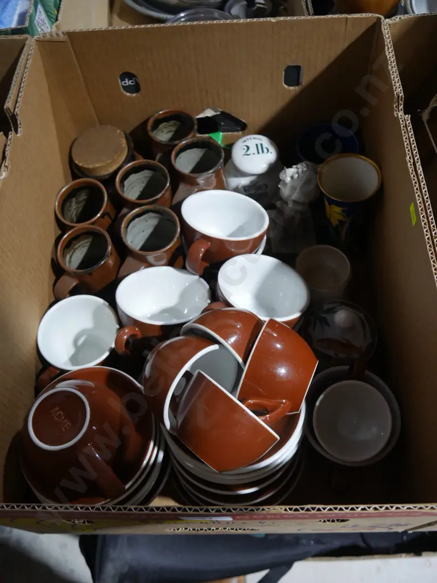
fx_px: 539
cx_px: 218
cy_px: 292
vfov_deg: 56.8
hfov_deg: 44.2
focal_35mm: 32
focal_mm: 16
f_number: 3.6
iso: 800
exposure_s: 1/60
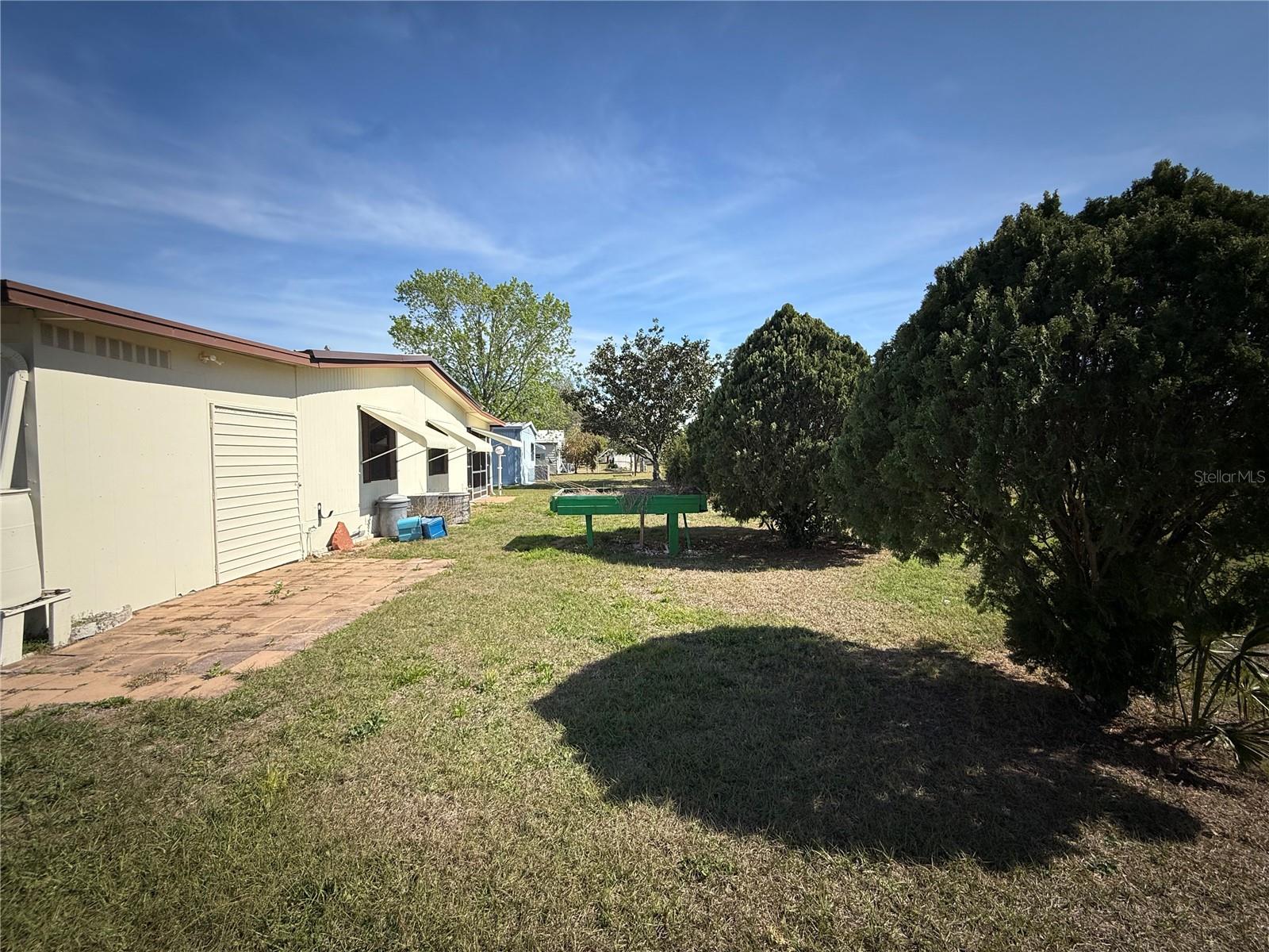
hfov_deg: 102.1
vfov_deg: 85.7
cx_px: 634
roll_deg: +0.9
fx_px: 513
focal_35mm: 14
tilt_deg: -0.3
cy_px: 476
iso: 50
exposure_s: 1/1848
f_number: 2.2
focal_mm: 2.22
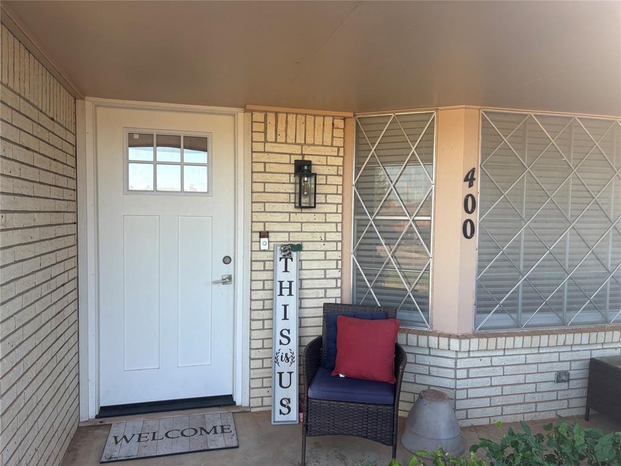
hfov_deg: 67.3
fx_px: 466
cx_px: 310
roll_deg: -1.4
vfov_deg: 53.1
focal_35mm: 26
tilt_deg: -2.5
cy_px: 233
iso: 50
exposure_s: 1/311
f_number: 1.6
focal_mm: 5.96
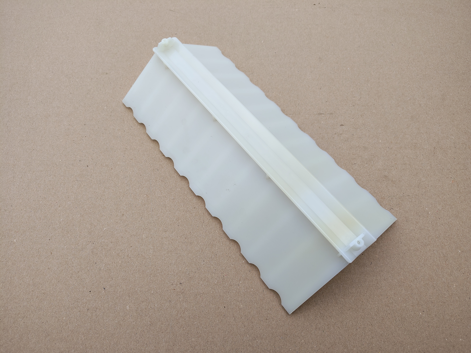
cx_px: 236
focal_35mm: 24
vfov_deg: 56.8
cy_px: 176
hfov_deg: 71.6
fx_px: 327
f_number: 1.8
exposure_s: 1/1063
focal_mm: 5.56
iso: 100
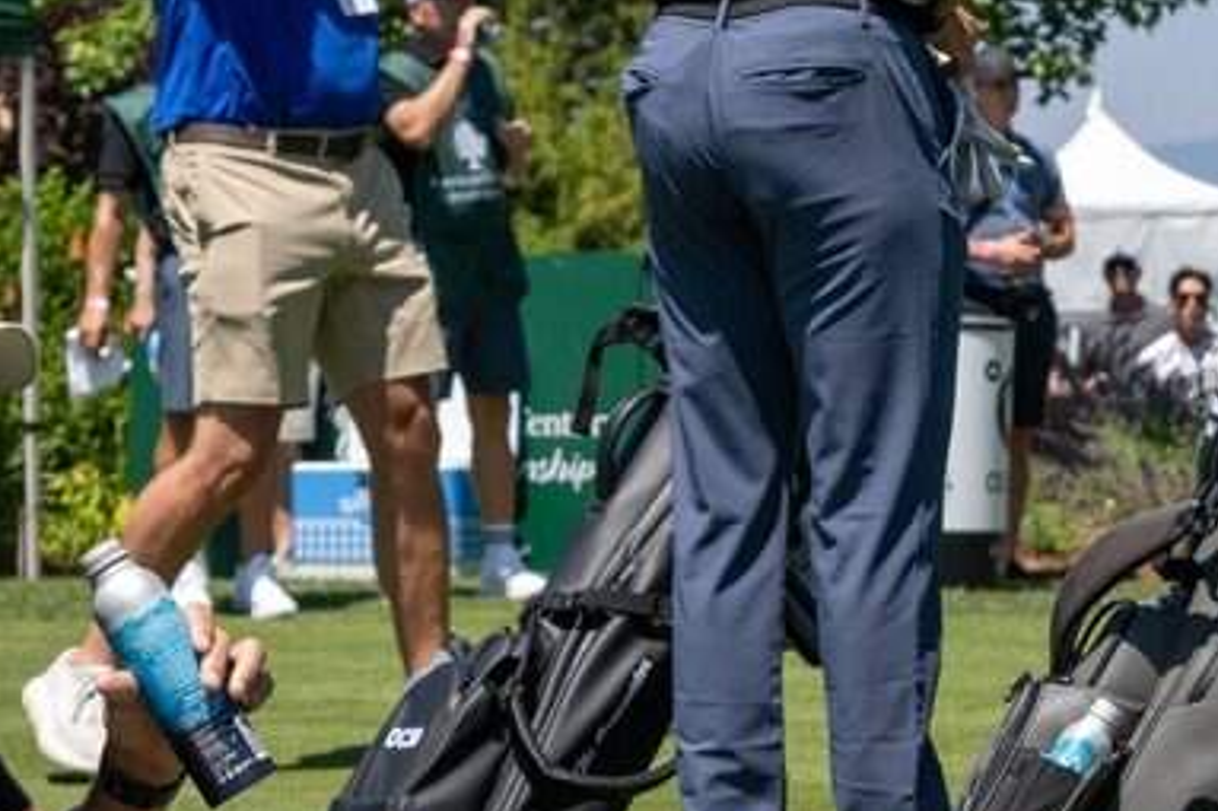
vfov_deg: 11.5
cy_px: 398
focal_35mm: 119
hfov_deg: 17.2
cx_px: 404
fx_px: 4024
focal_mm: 38
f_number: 4
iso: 400
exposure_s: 1/4000
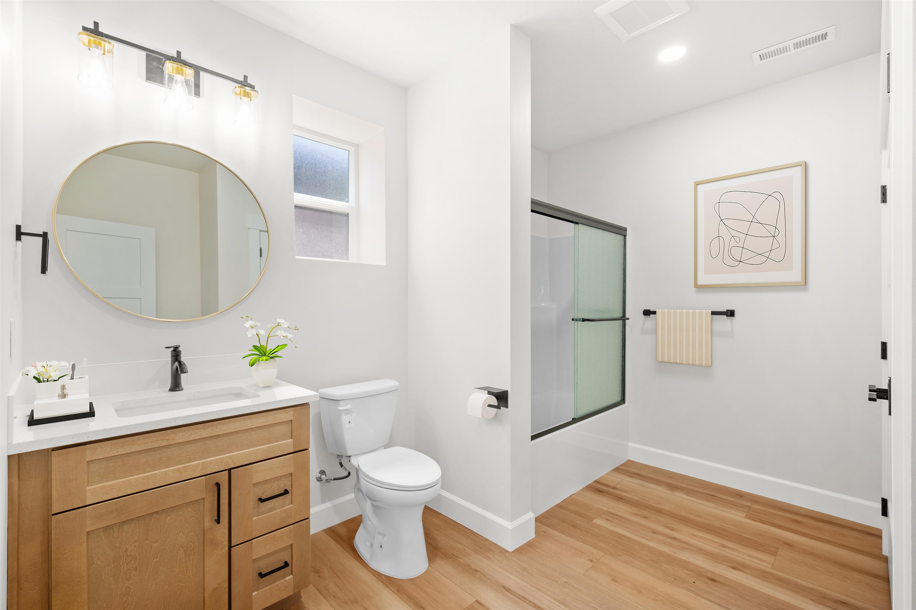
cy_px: 305
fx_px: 407
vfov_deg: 73.7
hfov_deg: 96.7
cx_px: 458
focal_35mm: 16
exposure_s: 1/2
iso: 100
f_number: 8
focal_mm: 16
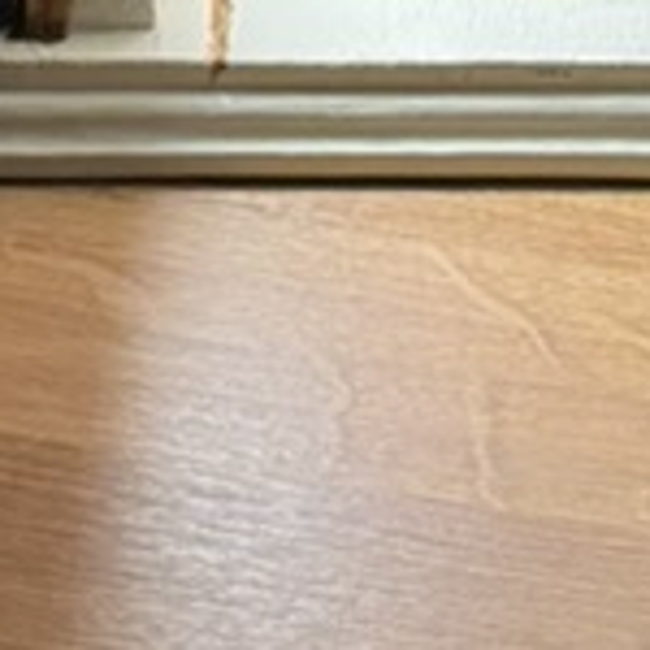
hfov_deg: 12.0
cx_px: 399
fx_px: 3080
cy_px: -485
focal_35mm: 145
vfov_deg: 11.3
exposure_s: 1/60
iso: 400
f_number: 1.78
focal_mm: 6.76
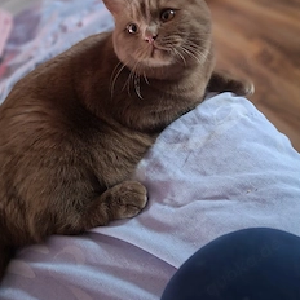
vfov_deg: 45.7
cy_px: 79
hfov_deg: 47.1
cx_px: 172
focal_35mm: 35
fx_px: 343
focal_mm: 5.54
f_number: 1.8
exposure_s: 1/25
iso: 640
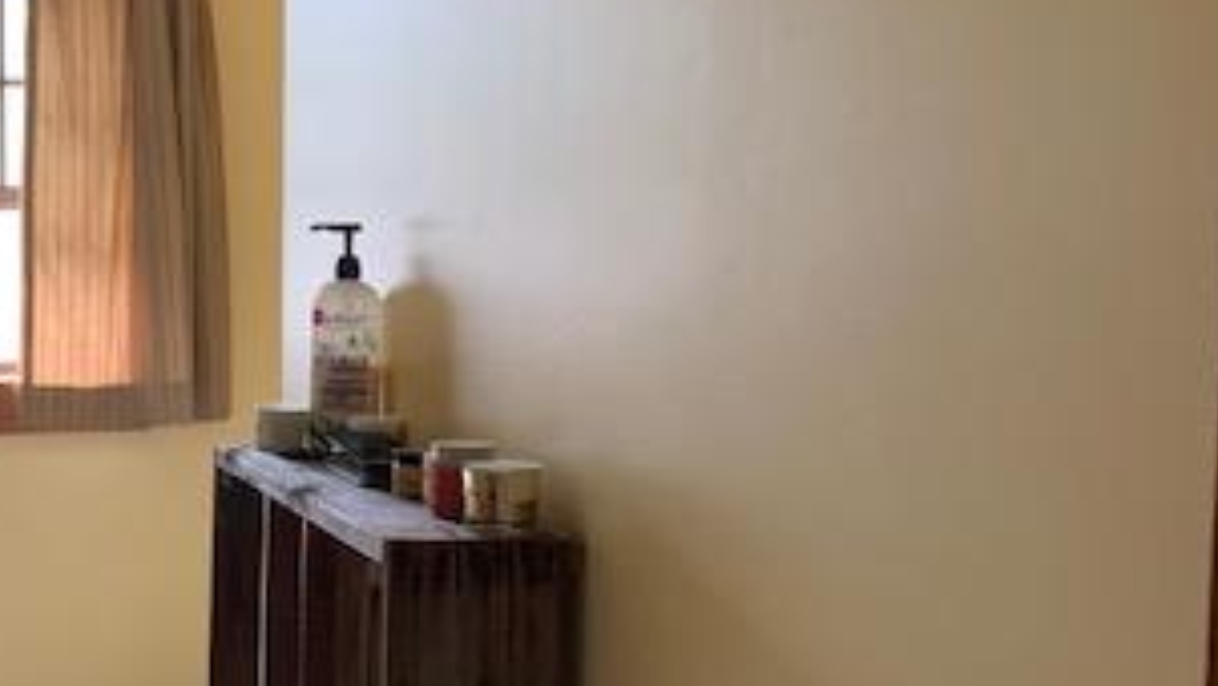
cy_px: 404
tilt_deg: -5.8
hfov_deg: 32.4
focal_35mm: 60
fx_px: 1938
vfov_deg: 20.0
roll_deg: +0.6
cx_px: 36
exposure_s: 1/60
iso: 250
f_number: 1.8
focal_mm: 4.25
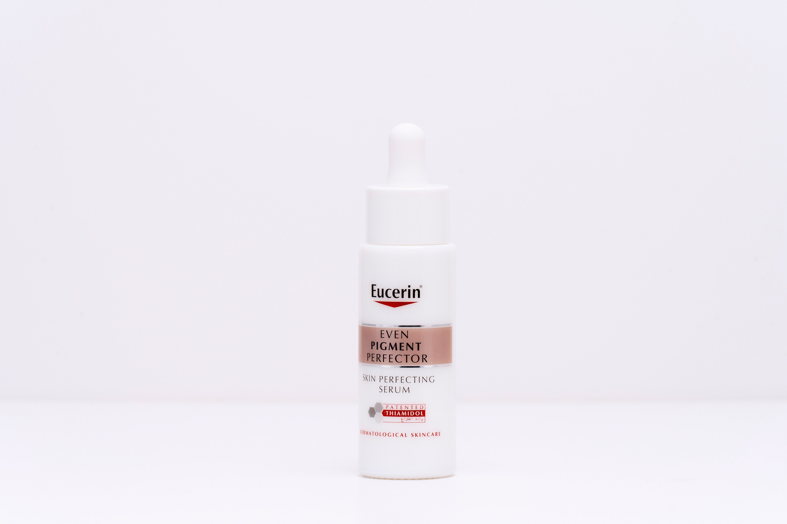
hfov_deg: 10.3
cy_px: 262
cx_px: 394
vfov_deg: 6.9
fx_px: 4372
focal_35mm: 200
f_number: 11
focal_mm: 200
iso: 100
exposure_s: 1/125
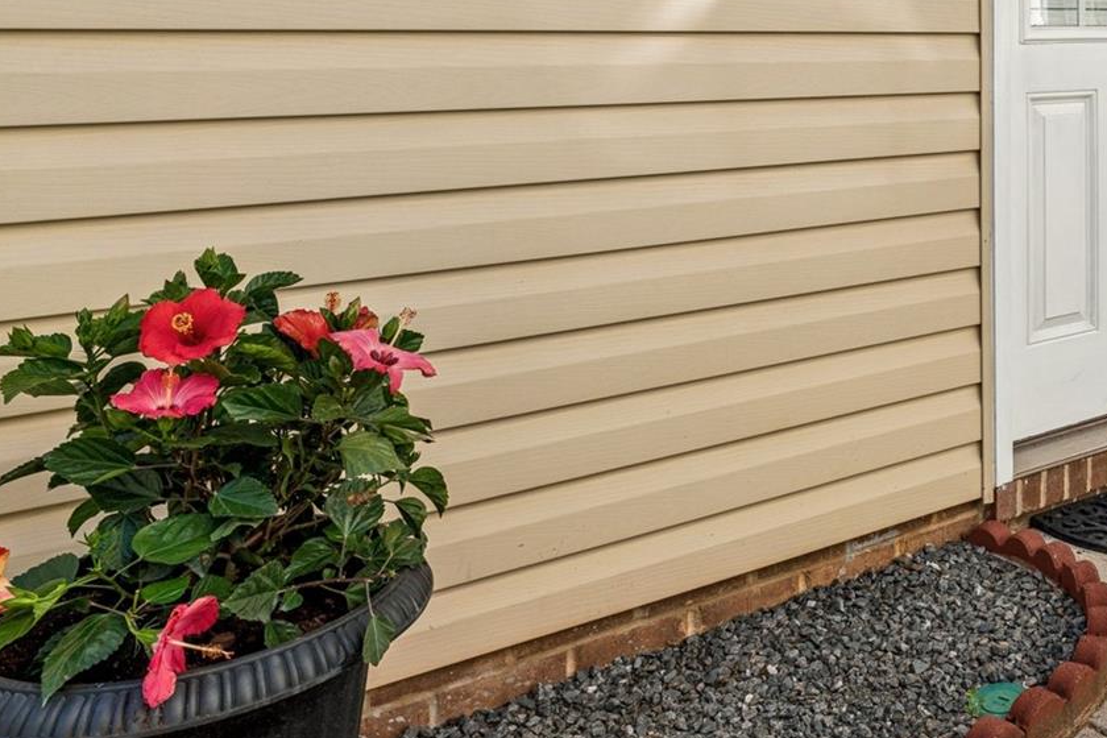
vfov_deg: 32.4
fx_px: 1199
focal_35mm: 39
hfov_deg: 42.7
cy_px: 64
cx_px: 1106
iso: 100
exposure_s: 1/125
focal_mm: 16
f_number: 9
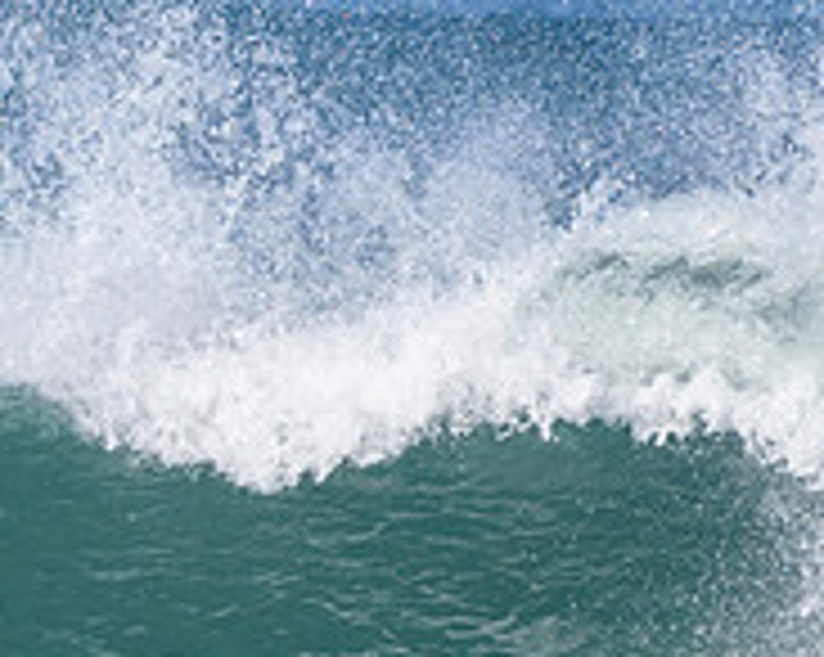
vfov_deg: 0.7
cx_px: -315
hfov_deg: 0.9
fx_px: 54447
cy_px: 673
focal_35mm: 2235
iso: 720
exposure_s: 1/4000
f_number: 5.6
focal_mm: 500
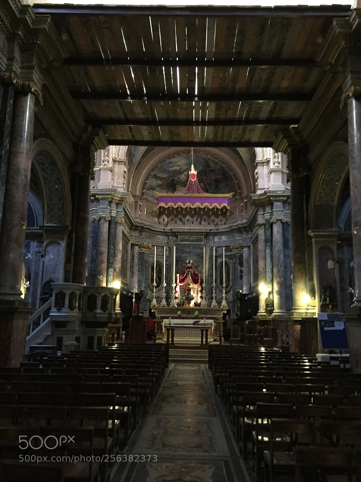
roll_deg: -0.1
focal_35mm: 29
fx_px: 403
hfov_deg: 48.2
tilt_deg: +10.5
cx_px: 180
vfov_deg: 61.7
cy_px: 241
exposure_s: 1/17
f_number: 2.2
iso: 800
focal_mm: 4.15
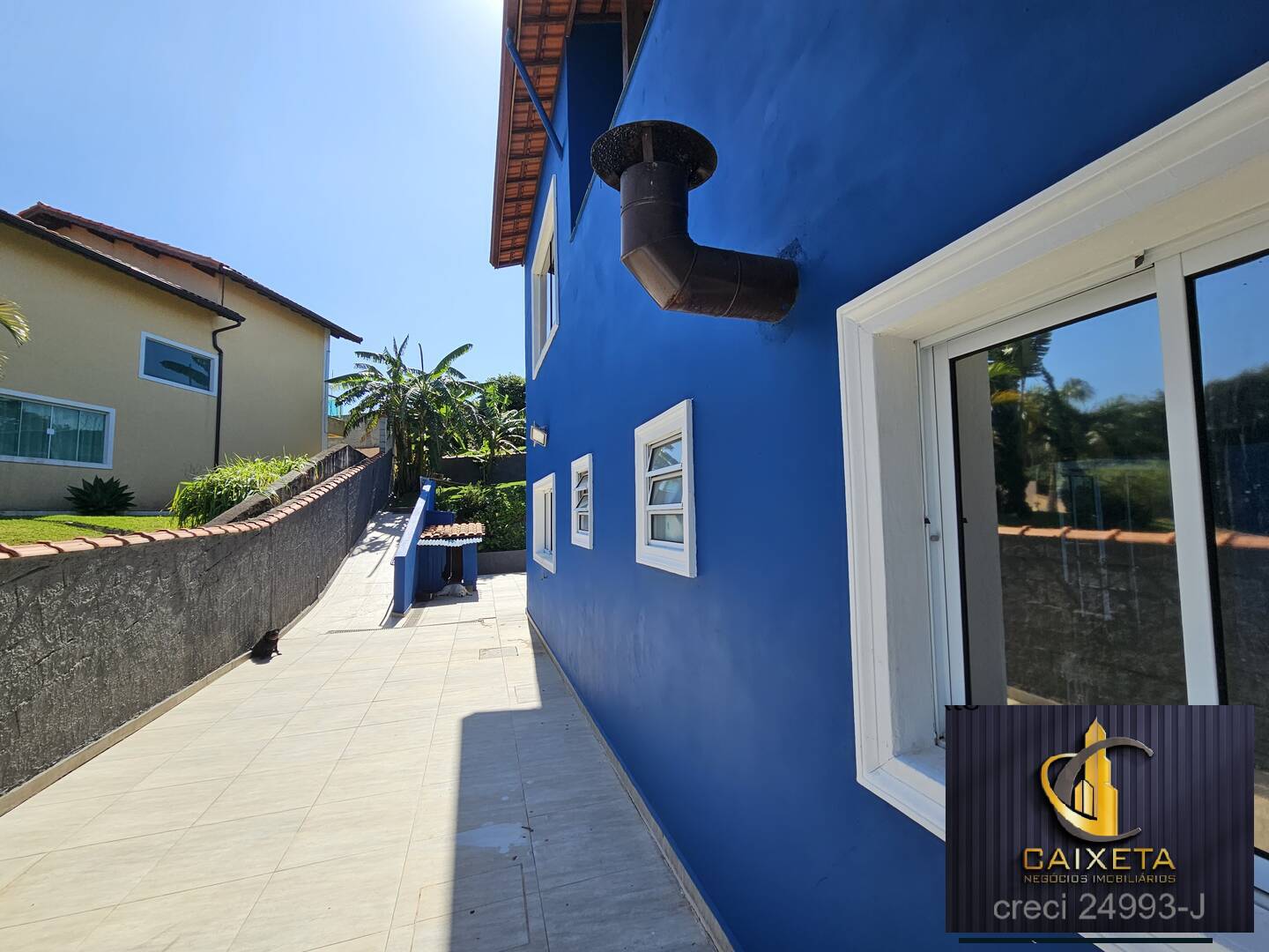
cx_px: 634
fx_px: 477
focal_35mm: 13
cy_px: 476
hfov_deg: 106.2
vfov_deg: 89.9
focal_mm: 2.2
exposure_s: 1/2082
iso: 50
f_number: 2.2
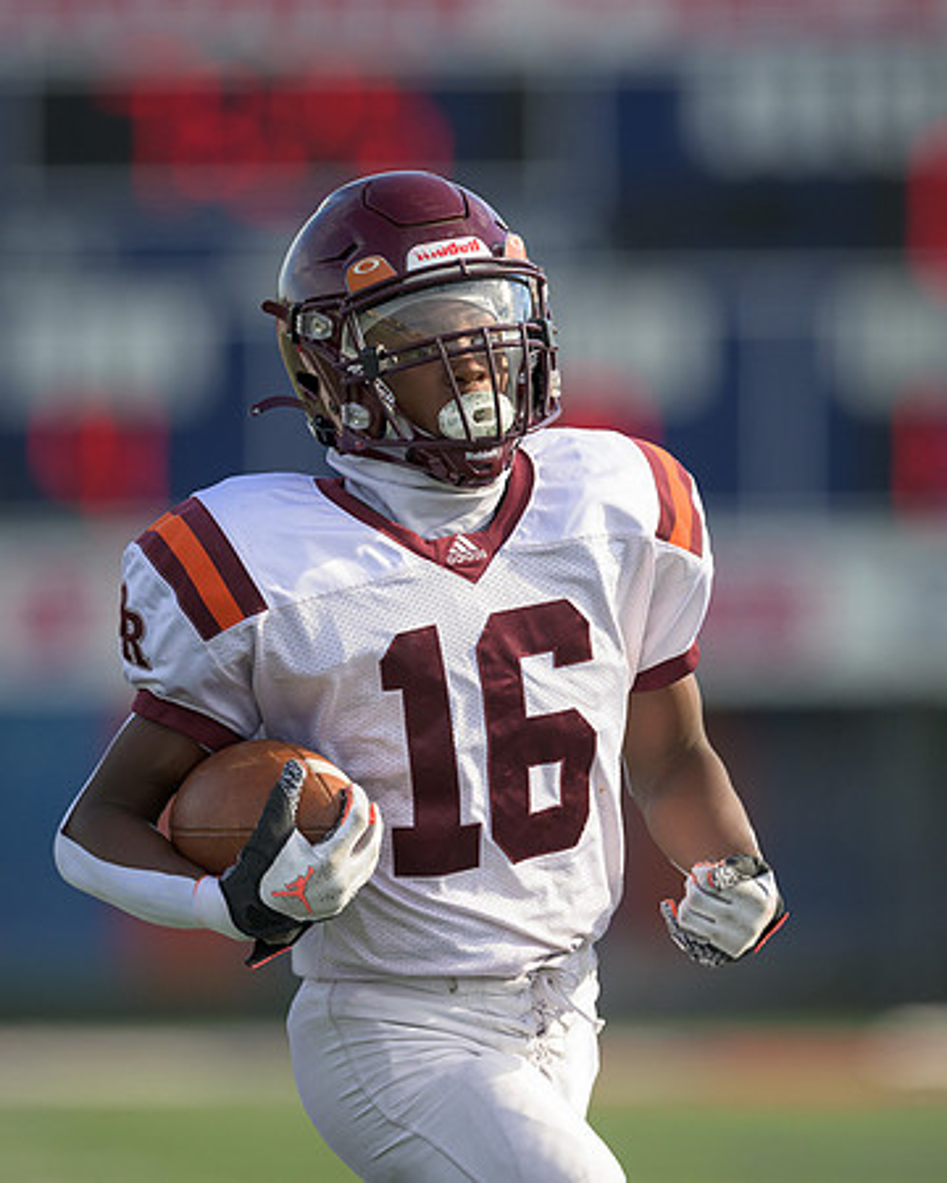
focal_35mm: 788
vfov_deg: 2.5
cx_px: 511
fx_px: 27609
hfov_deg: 2.0
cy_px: 582
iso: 500
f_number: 4
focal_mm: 500
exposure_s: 1/2500
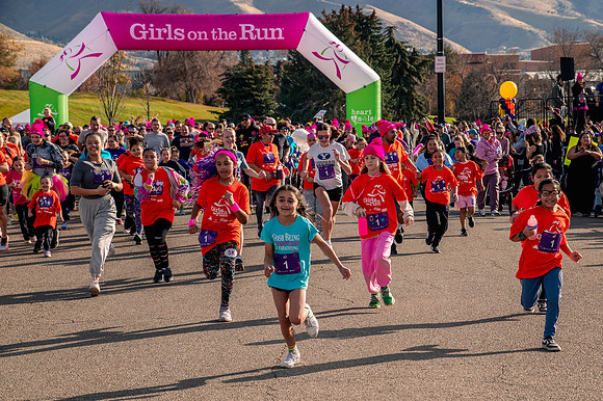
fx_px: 1629
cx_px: 342
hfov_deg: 21.0
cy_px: 226
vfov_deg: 14.0
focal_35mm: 97
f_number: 10
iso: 800
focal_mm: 85
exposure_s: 1/1000
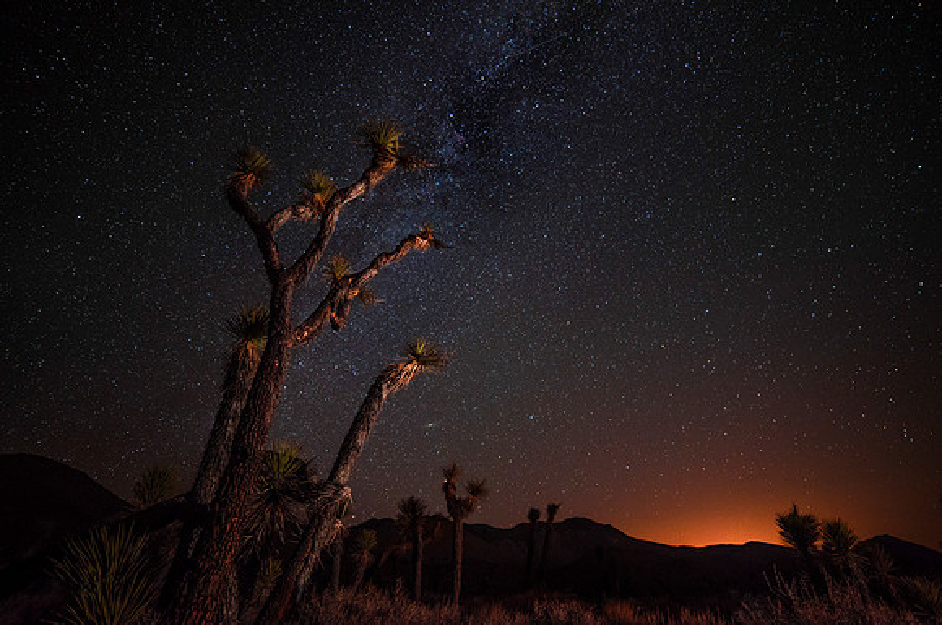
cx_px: 471
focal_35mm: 14
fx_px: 366
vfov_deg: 81.0
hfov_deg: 104.3
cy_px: 312
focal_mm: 14
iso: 3200
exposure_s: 25
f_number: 2.8
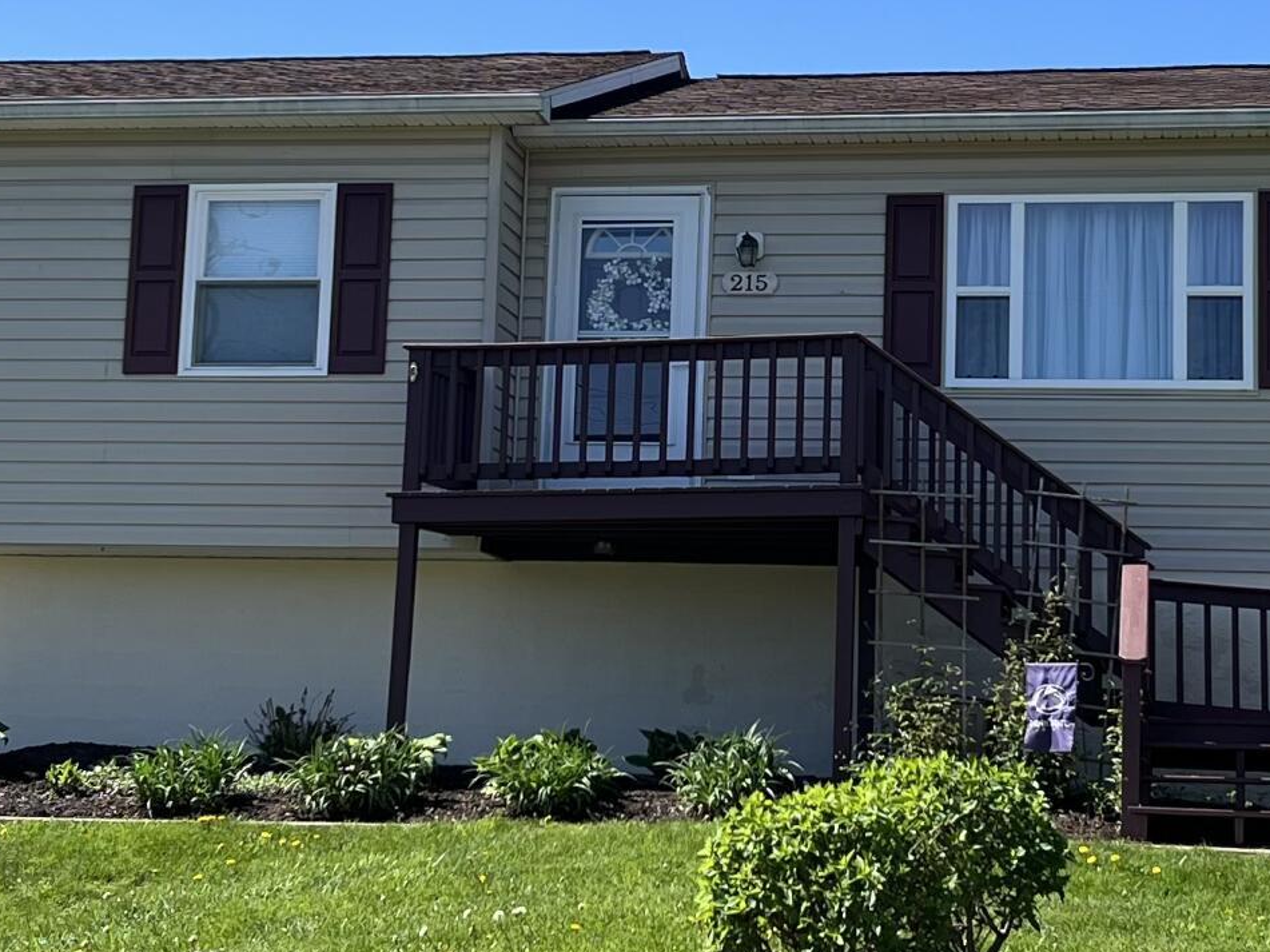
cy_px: 282
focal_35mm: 82
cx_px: 664
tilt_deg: +9.7
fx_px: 3008
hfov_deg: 23.8
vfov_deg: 17.9
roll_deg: -2.3
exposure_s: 1/2762
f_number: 1.5
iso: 50
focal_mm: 5.7
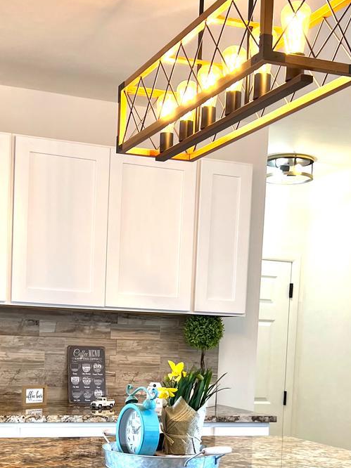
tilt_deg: -5.5
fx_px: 812
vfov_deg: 31.3
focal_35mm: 60
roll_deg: -2.9
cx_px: 146
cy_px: 377
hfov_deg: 24.4
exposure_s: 1/120
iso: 64
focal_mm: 5.7
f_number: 1.5
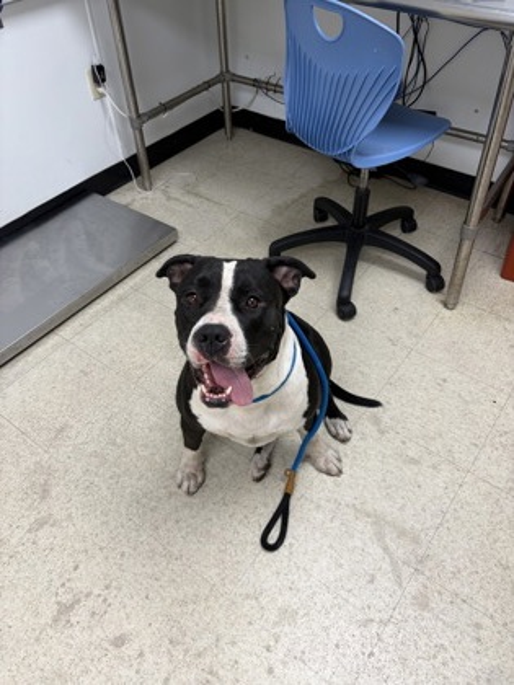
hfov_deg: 53.1
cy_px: 342
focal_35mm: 26
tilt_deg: -46.8
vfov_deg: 67.3
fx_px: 515
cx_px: 257
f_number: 1.6
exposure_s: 1/120
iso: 125
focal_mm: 5.96
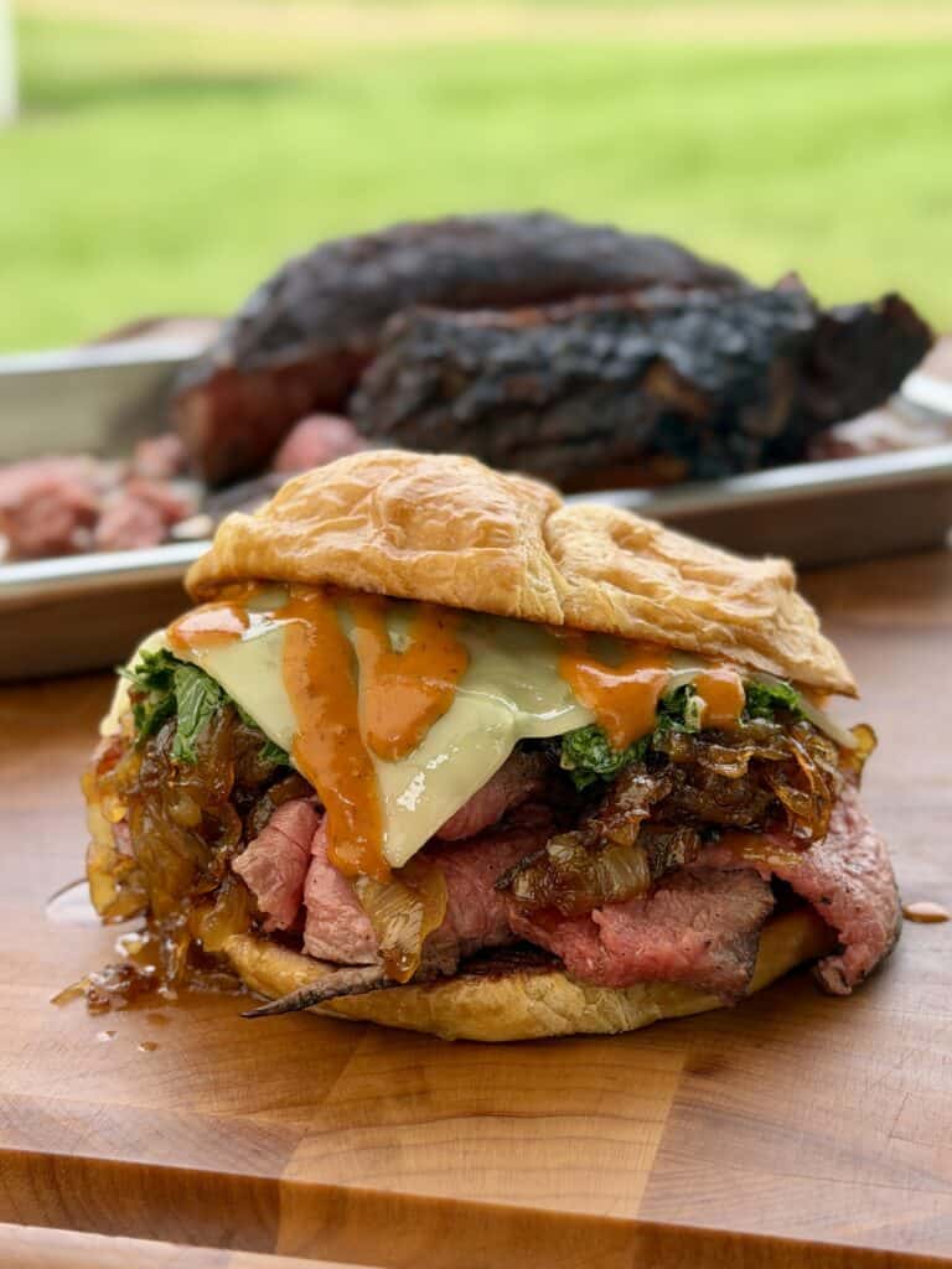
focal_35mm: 48
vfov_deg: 39.7
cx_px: 476
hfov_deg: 30.3
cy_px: 634
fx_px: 1760
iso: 64
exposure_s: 1/987
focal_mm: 6.76
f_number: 1.78
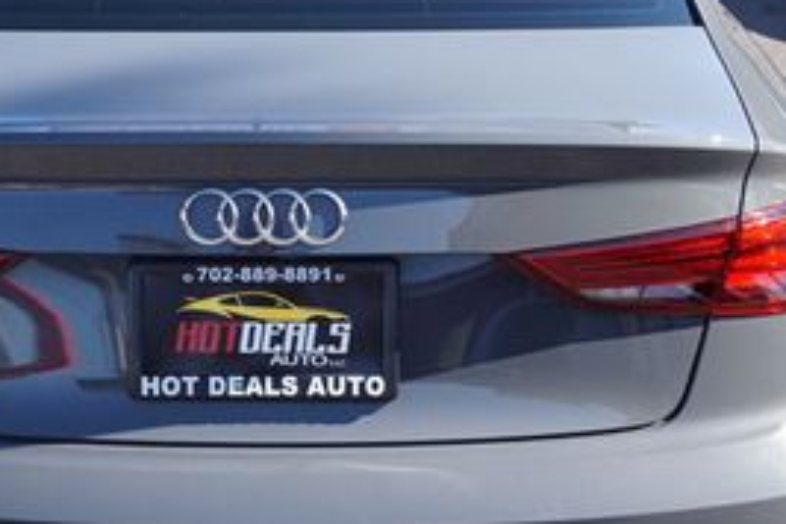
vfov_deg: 17.3
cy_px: 253
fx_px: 1725
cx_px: 203
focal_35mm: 79
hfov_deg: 25.4
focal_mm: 22
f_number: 7.1
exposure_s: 1/100
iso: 100
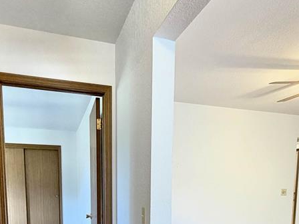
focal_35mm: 32
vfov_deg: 40.1
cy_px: 211
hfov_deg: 56.8
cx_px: 150
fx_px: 276
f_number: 2.2
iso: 200
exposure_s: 1/60
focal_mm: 2.22
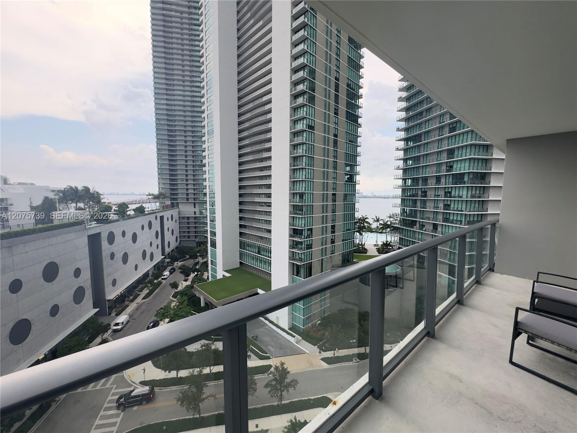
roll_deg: -0.1
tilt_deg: -5.1
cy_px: 216
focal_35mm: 14
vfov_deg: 85.7
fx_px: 233
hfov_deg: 102.1
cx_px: 288
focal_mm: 2.22
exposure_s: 1/205
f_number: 2.2
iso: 40
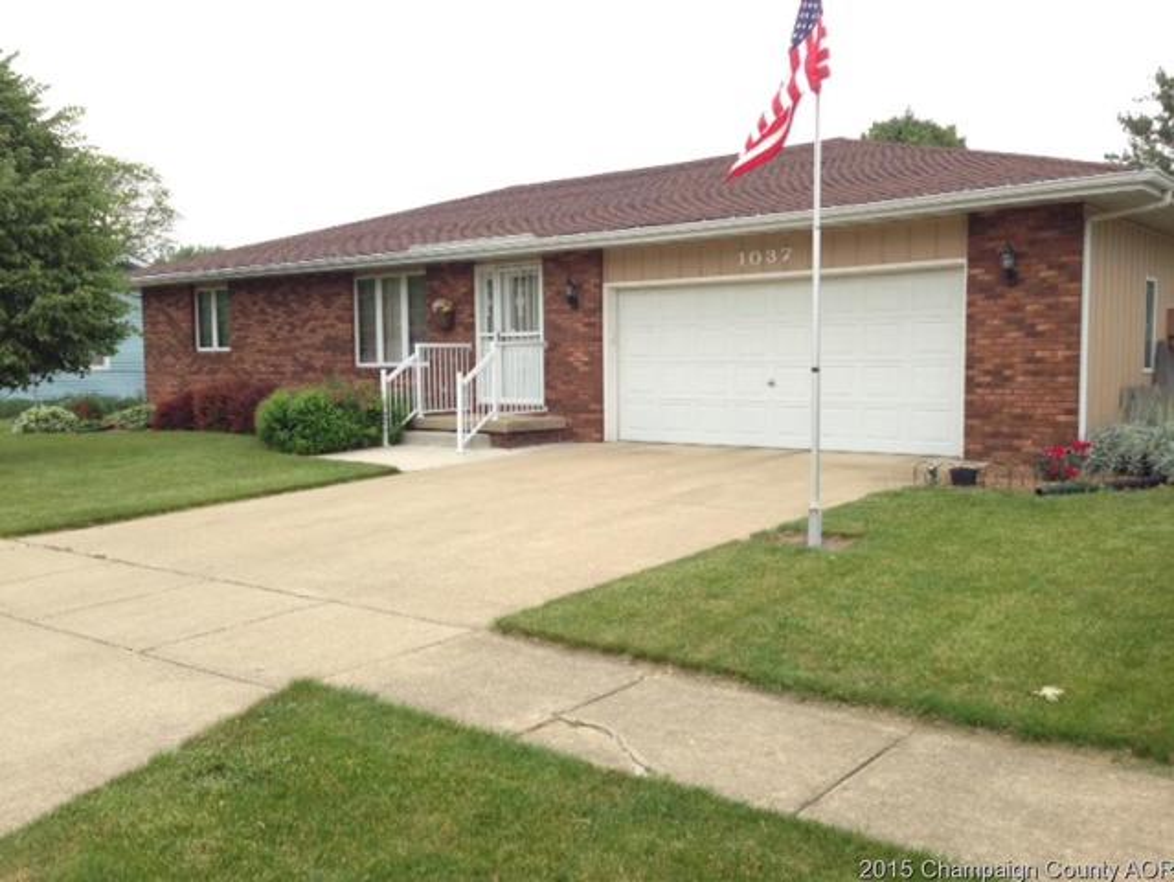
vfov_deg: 43.0
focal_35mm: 33
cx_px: 587
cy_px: 441
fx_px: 1120
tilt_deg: -5.7
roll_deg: -0.2
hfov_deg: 55.3
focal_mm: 4.12
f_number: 2.4
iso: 80
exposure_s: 1/120
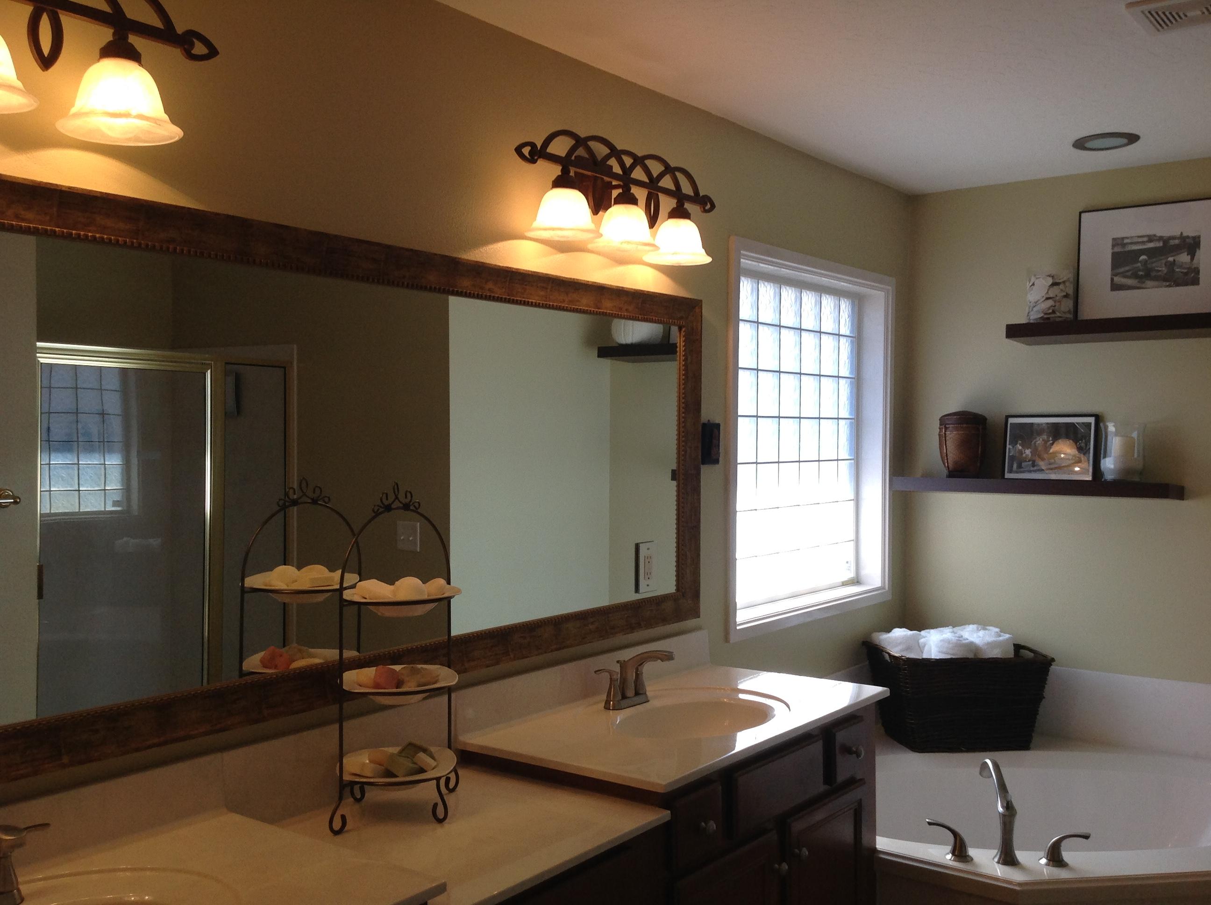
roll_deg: +0.3
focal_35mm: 35
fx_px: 1223
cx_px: 606
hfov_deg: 52.7
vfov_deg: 40.6
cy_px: 452
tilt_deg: -2.2
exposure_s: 1/120
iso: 80
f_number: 2.4
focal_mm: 4.28
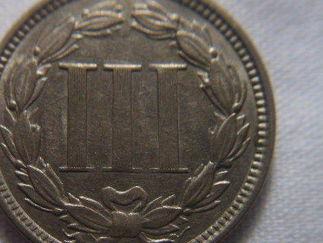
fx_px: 551
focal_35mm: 59
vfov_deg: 24.8
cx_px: 126
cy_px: 127
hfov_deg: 32.6
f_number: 3
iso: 106
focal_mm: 7.2
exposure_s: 1/45
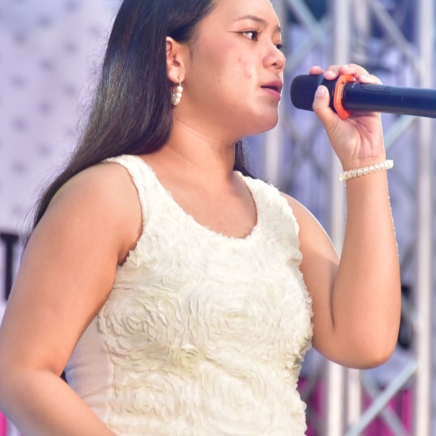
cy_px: 195
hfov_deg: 4.4
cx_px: 202
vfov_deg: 4.4
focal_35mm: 401
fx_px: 5714
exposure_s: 1/200
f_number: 5.6
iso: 1000
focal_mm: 250
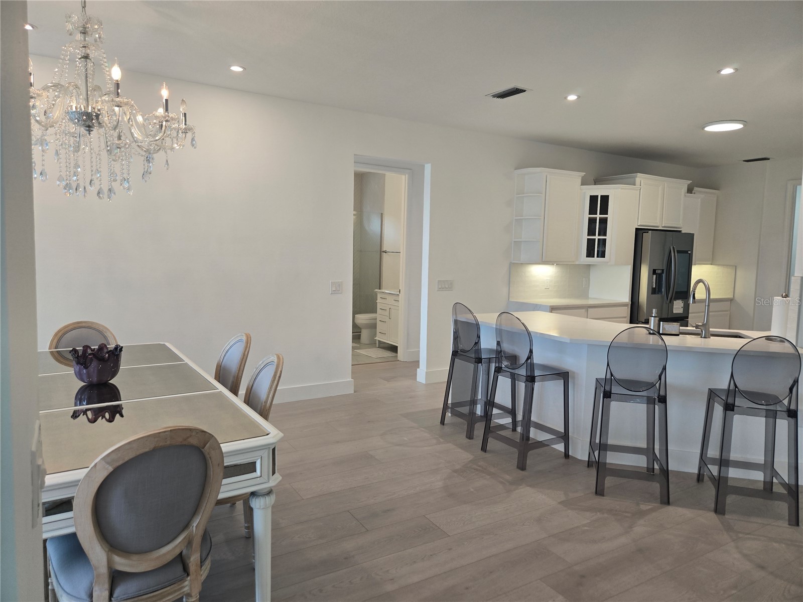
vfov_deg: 58.9
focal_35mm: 23
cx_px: 402
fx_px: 534
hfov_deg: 73.9
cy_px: 301
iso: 80
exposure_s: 1/120
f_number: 1.8
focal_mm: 5.4
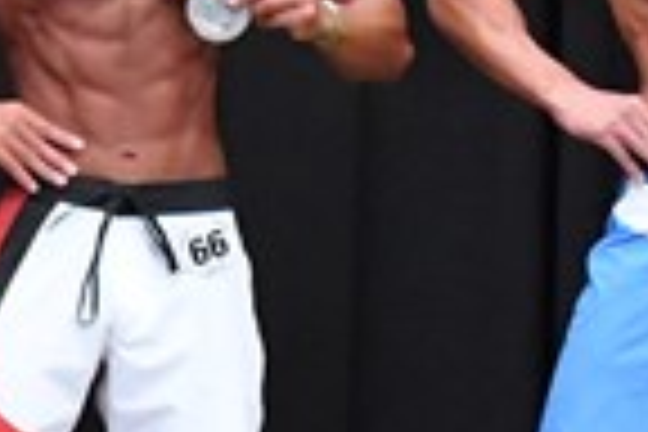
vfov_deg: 1.6
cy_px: 162
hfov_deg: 2.4
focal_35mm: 847
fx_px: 15245
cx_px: 542
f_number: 5.6
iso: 8000
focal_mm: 105
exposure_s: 1/400
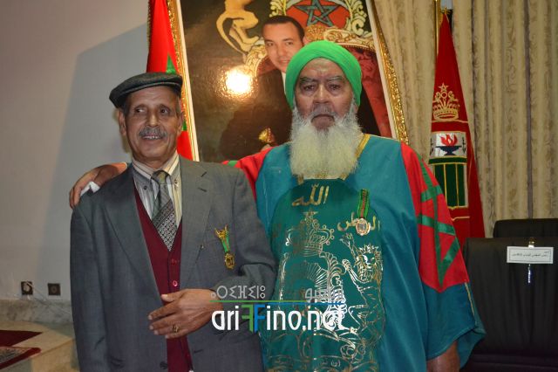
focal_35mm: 48
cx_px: 279
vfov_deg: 28.0
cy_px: 186
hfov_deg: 41.1
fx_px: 744
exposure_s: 1/60
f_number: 4.8
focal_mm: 32
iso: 3200
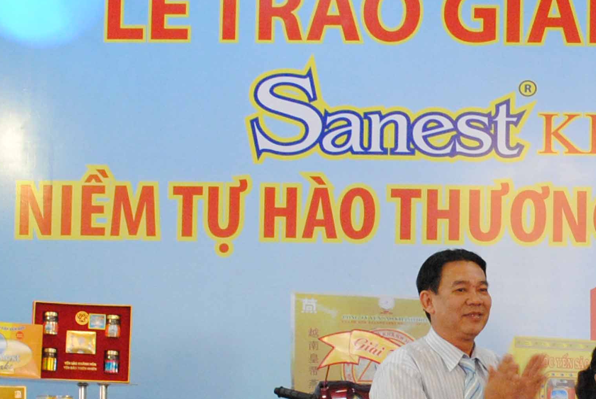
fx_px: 1525
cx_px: 544
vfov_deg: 14.7
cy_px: 364
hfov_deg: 21.6
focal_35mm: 92
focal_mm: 24
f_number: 5.6
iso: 800
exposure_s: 1/25
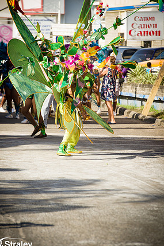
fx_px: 1438
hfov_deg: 6.5
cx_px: 79
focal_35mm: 210
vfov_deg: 9.8
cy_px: 128
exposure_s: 1/200
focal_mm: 200
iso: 100
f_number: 7.1
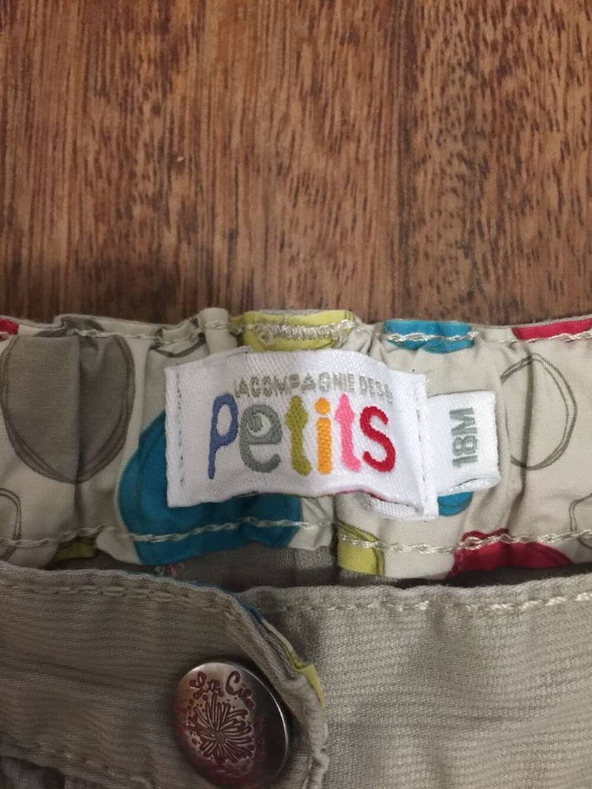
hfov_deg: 48.2
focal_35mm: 29
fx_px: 661
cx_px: 296
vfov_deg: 61.7
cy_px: 394
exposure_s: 1/8
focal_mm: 4.15
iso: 125
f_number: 2.2
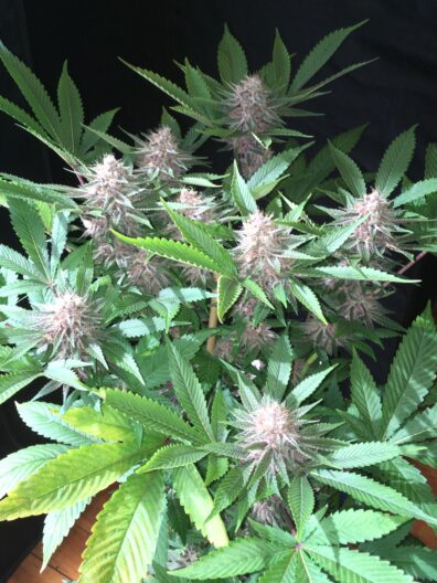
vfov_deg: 61.7
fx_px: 488
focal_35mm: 29
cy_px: 292
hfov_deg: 48.2
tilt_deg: -36.9
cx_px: 218
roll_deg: -3.2
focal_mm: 4.15
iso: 25
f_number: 2.2
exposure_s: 1/39
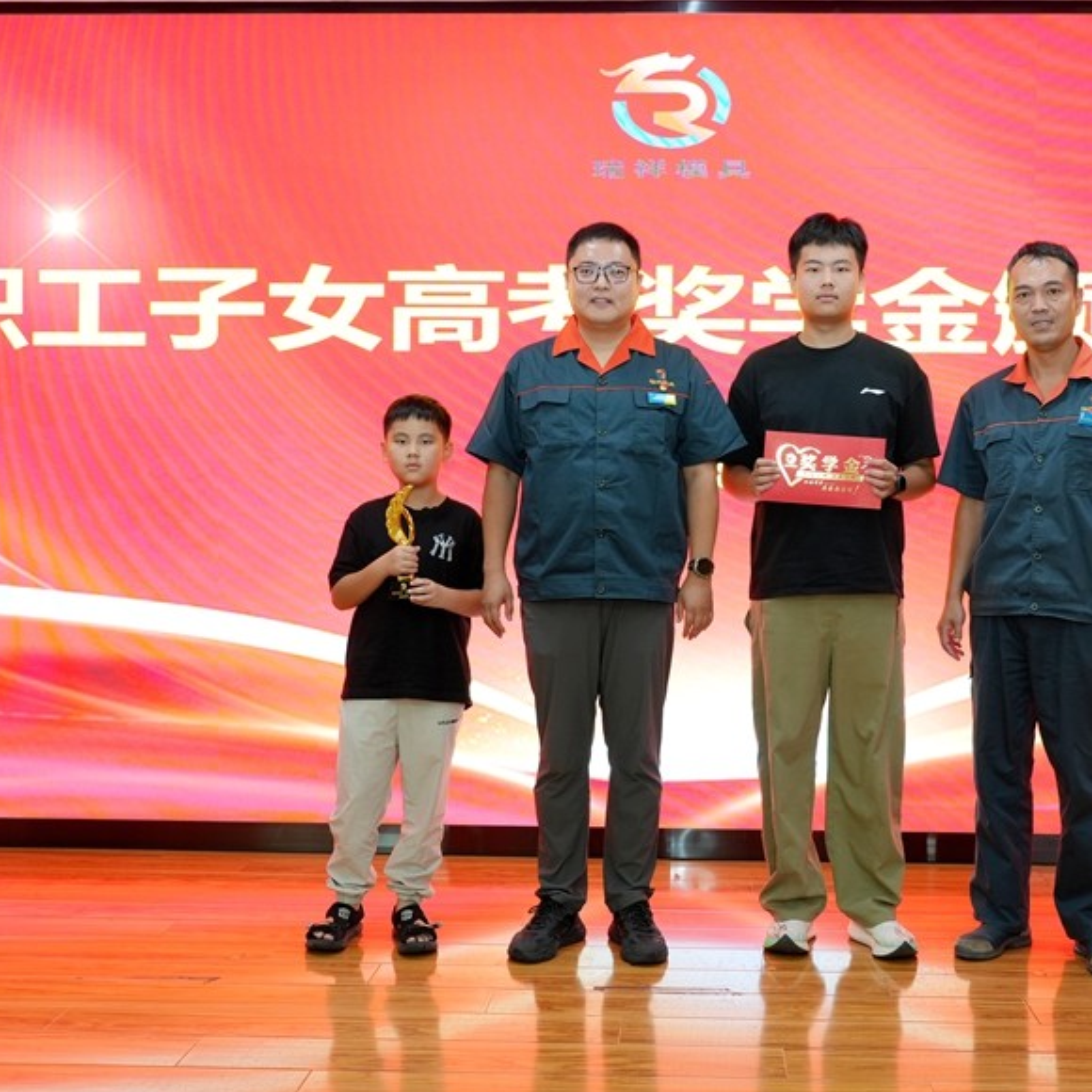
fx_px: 1392
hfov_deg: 42.6
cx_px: 670
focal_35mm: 39
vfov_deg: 42.8
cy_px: 553
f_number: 4
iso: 800
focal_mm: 26
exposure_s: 1/60
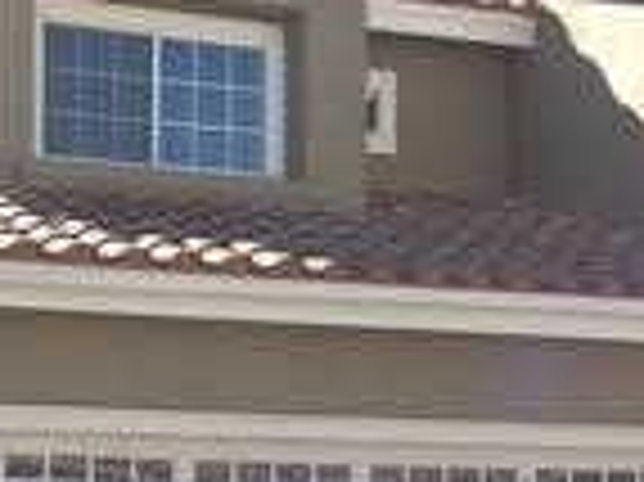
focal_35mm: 84
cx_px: 14
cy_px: 500
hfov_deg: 22.5
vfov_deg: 17.1
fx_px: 1561
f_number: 2.4
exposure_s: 1/570
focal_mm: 4.28
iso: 50
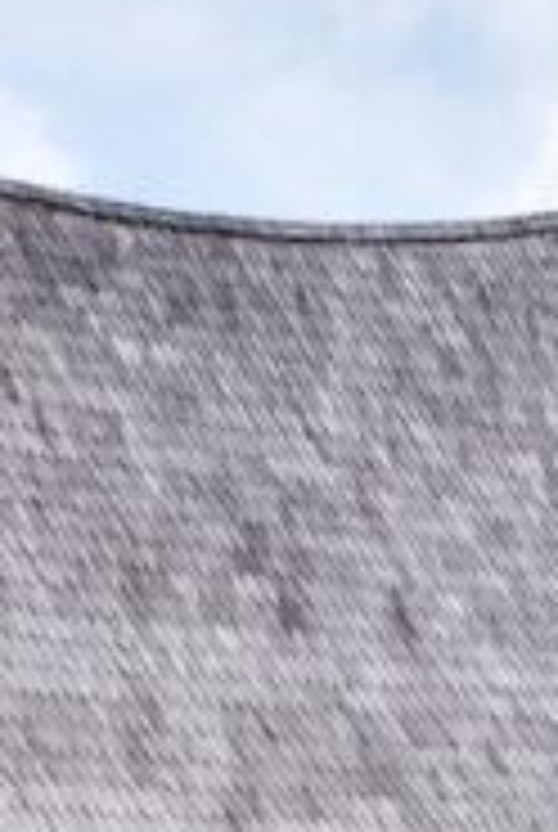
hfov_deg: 6.1
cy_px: 391
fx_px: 5183
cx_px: 632
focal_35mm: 224
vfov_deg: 9.2
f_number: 10
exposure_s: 1/400
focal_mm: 27
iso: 200
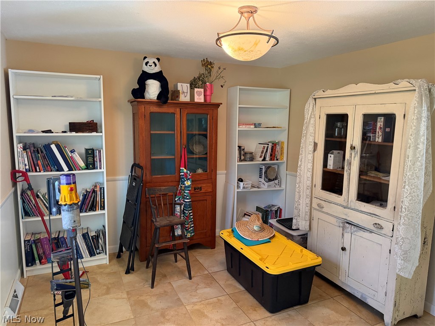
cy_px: 163
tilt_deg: -8.0
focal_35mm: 24
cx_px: 218
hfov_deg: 71.6
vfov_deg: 56.8
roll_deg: -1.0
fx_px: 302
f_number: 1.78
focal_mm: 6.76
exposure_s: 1/60
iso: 500
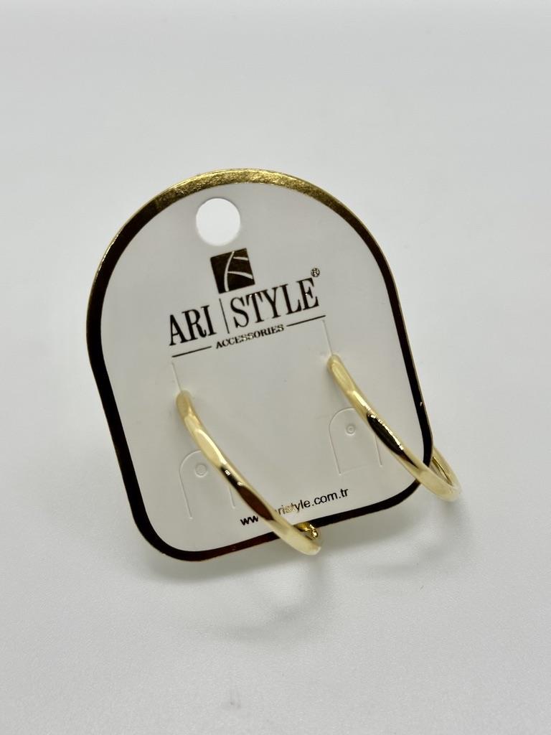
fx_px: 1019
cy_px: 368
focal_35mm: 48
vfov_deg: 39.7
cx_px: 276
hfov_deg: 30.3
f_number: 1.78
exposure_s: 1/212
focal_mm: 6.86
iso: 50
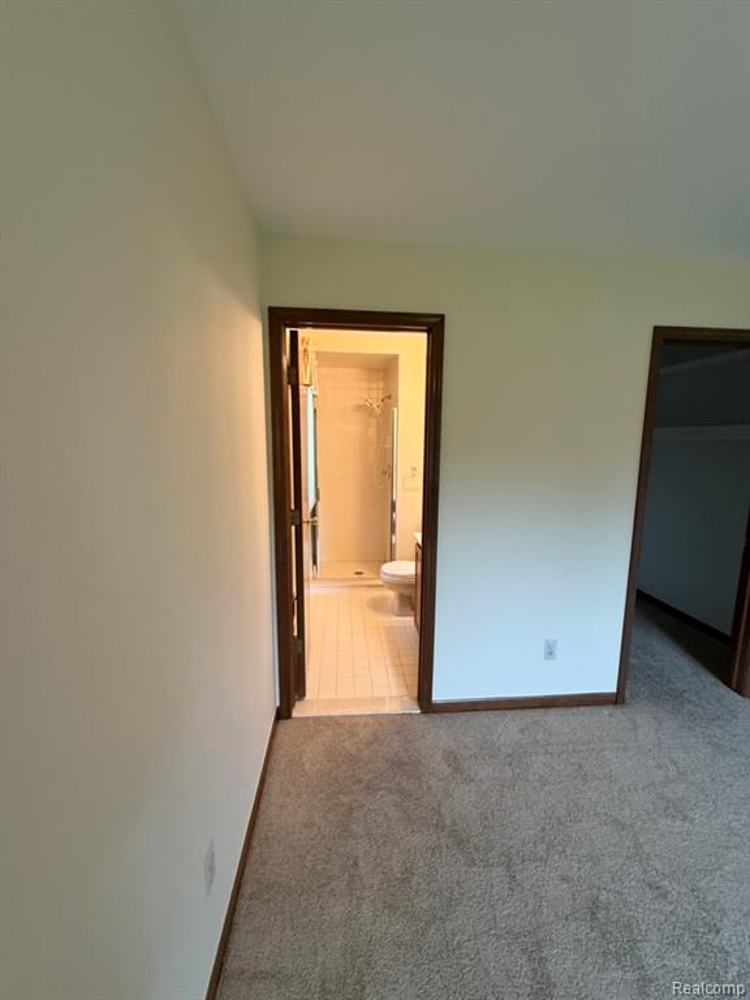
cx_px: 375
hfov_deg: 85.7
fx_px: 404
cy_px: 500
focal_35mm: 14
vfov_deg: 102.1
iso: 200
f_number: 2.2
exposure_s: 1/60
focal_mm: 2.22
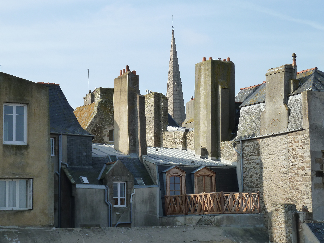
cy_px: 122
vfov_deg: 20.4
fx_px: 674
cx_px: 162
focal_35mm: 72
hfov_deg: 27.0
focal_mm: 11.9
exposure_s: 1/400
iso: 125
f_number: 4.1
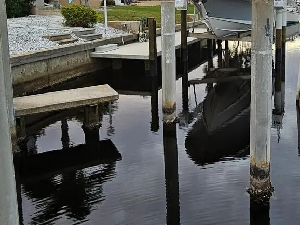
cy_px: 42
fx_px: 312
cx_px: 240
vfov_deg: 38.0
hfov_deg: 48.5
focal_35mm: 36
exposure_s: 1/60
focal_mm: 2.2
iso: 50
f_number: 2.2
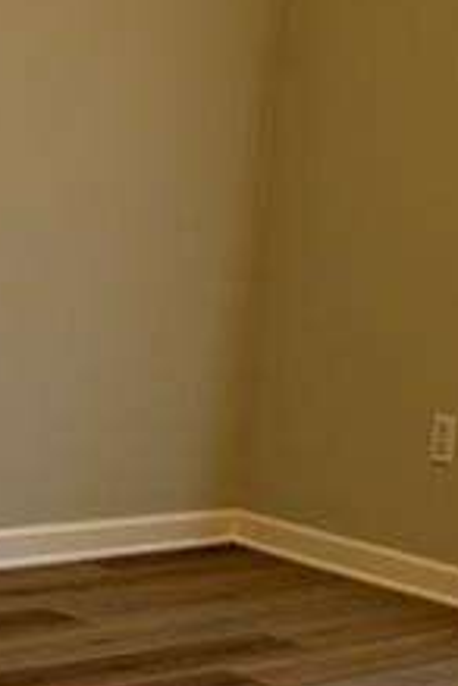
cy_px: 382
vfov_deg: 21.4
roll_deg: -6.0
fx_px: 1813
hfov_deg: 14.0
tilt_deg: -6.0
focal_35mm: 95
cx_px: 552
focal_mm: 5.96
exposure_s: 1/60
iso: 100
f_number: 1.6
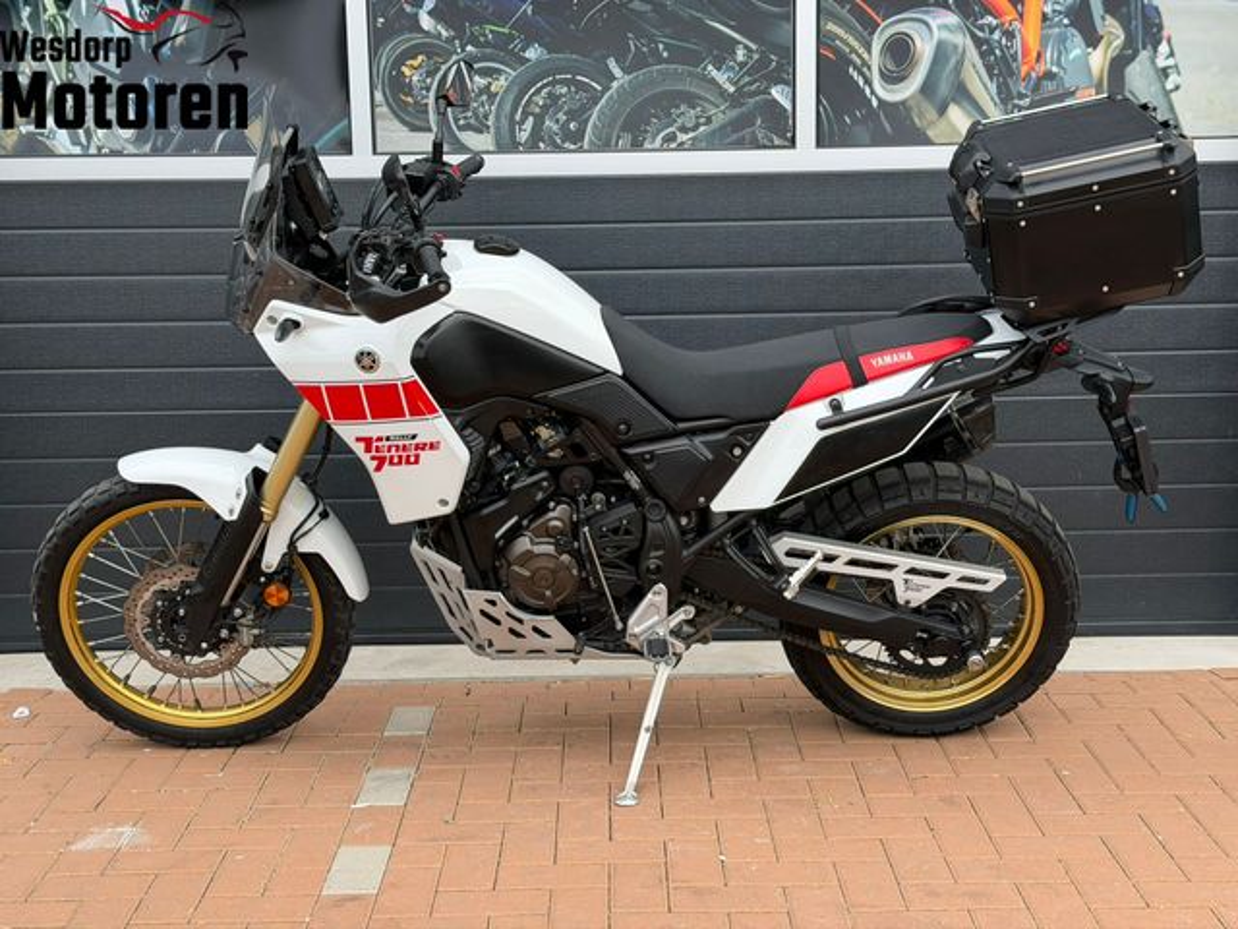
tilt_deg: -9.0
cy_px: 464
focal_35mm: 48
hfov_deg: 39.7
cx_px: 619
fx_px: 1717
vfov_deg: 30.3
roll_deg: +1.5
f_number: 1.78
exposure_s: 1/1795
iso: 100
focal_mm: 6.76
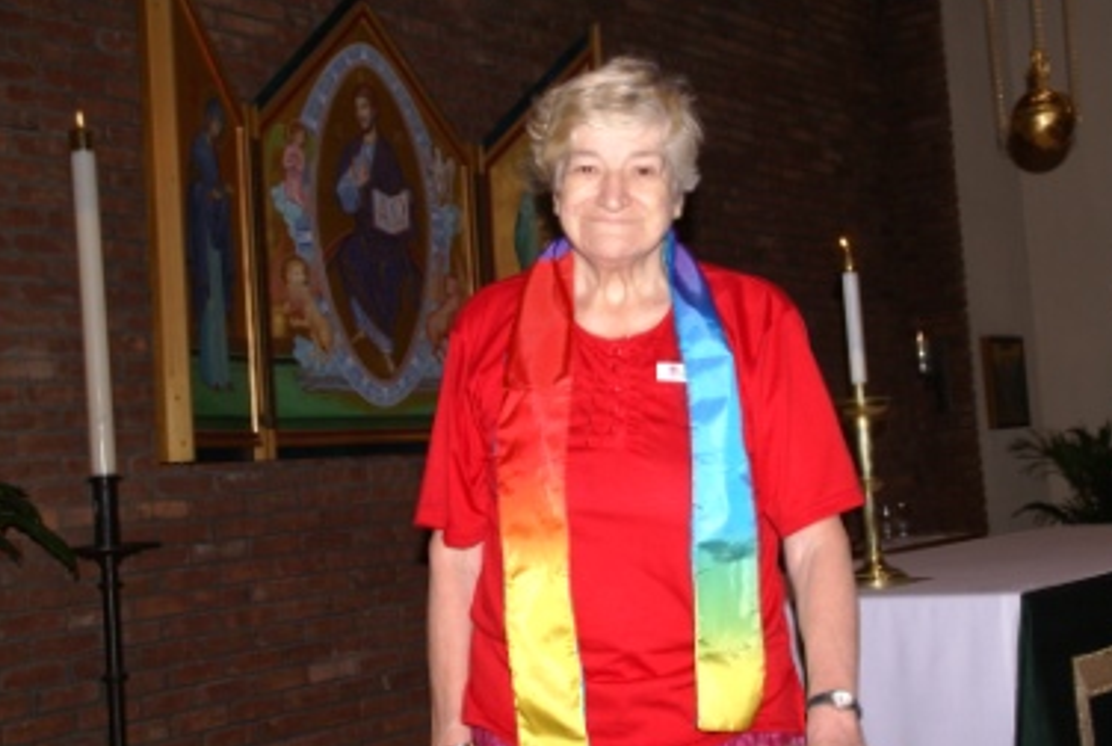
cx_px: 586
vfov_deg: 27.1
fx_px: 1547
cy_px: 352
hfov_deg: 39.5
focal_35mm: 50
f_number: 5.6
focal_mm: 28
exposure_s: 1/60
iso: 400
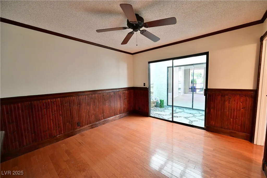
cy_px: 89
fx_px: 104
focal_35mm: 14
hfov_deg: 104.2
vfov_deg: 81.2
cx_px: 134
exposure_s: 1/60
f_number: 5.6
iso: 3200
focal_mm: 14
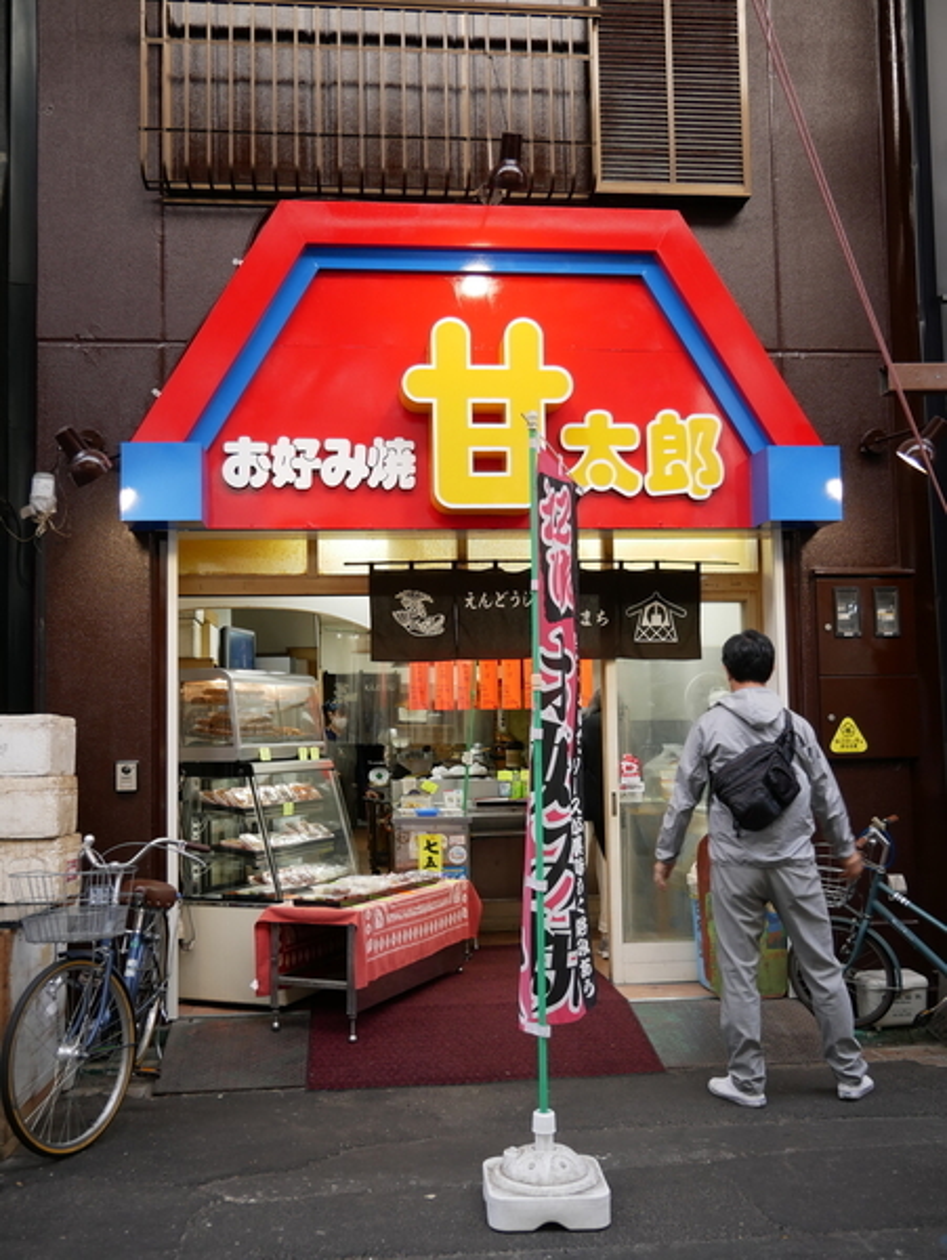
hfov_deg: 39.7
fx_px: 1311
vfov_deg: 51.3
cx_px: 474
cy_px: 630
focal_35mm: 36
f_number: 3.9
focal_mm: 18
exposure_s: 1/60
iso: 400
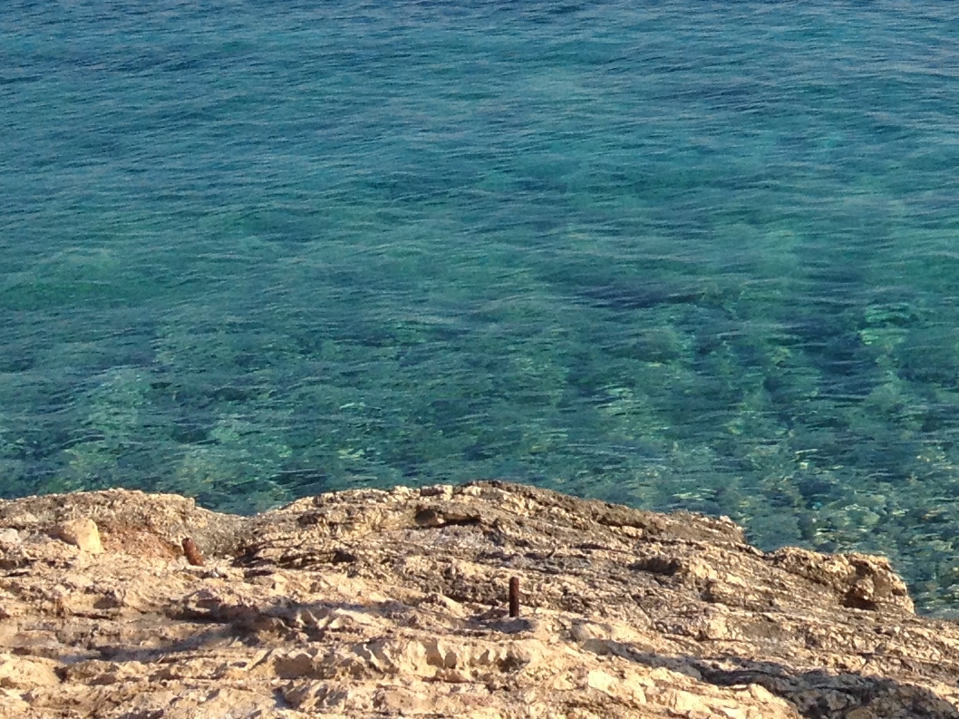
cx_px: 1254
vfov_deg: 13.4
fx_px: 2991
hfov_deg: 17.1
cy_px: -73
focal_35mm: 108
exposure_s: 1/1623
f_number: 2.4
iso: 50
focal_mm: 4.28
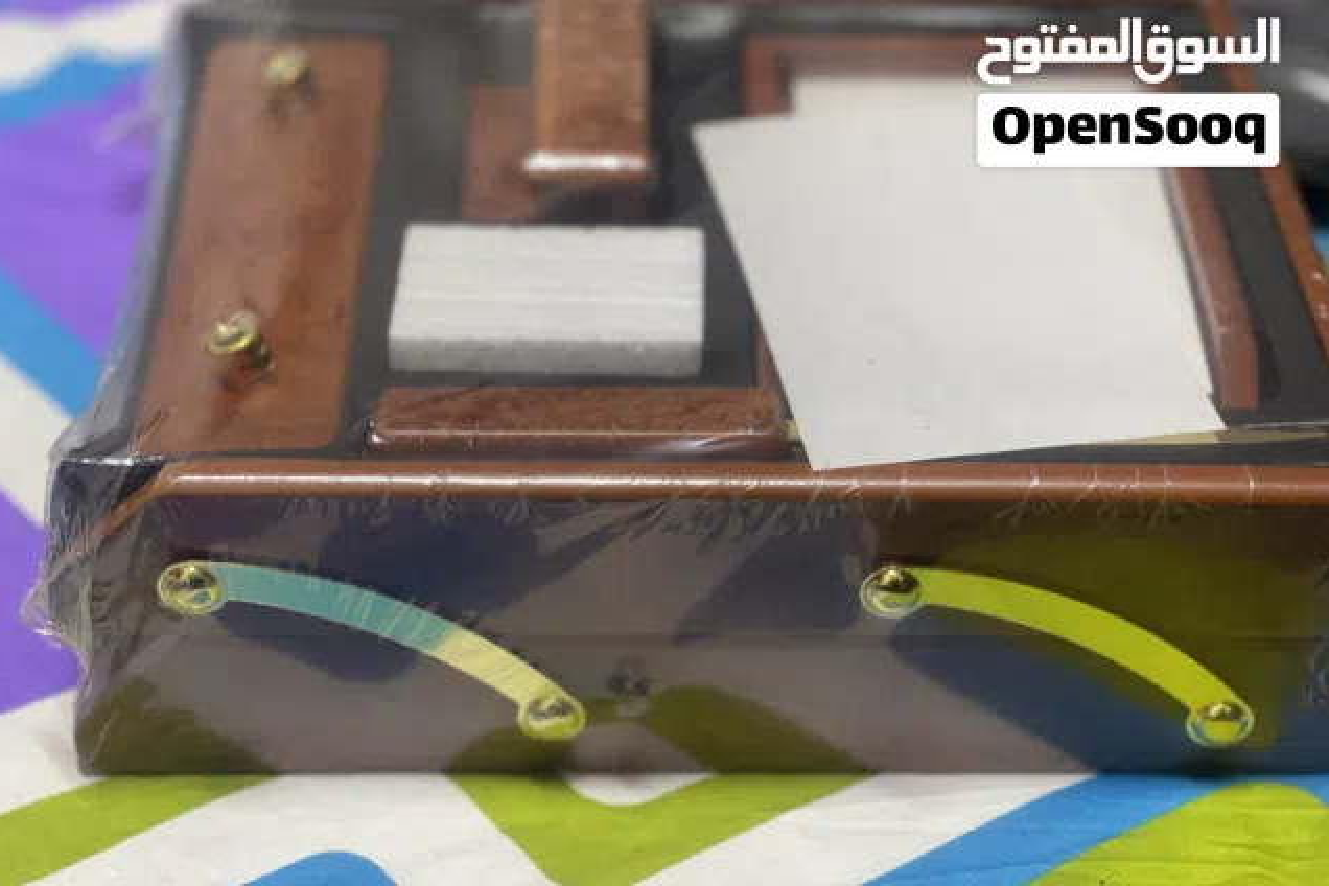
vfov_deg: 20.3
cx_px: 662
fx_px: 2473
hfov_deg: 30.1
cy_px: 468
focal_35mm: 67
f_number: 2.2
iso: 250
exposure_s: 1/121
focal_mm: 7.5
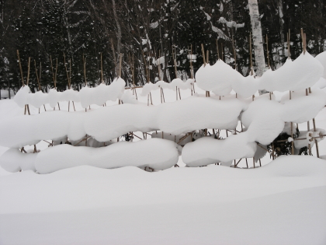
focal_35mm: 87
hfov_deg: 22.5
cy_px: 122
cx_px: 163
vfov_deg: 17.0
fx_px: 819
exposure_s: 1/142
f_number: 3.5
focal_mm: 14.6
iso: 50
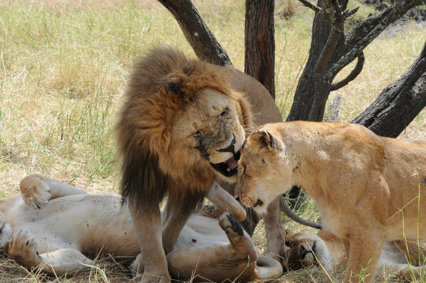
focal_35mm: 120
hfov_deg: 17.1
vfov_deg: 11.4
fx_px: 1418
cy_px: 142
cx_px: 213
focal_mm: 80
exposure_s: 1/500
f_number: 13
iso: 1000
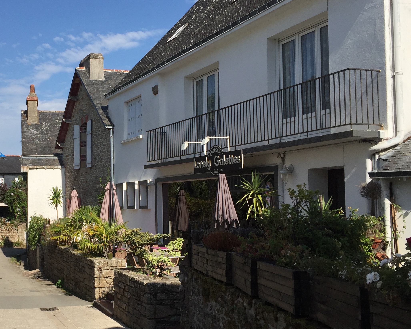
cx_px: 86
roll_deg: -0.1
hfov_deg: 39.6
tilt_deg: +1.9
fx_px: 547
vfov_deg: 33.4
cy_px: 184
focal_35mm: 45
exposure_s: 1/3049
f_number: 2.2
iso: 32
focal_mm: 4.15
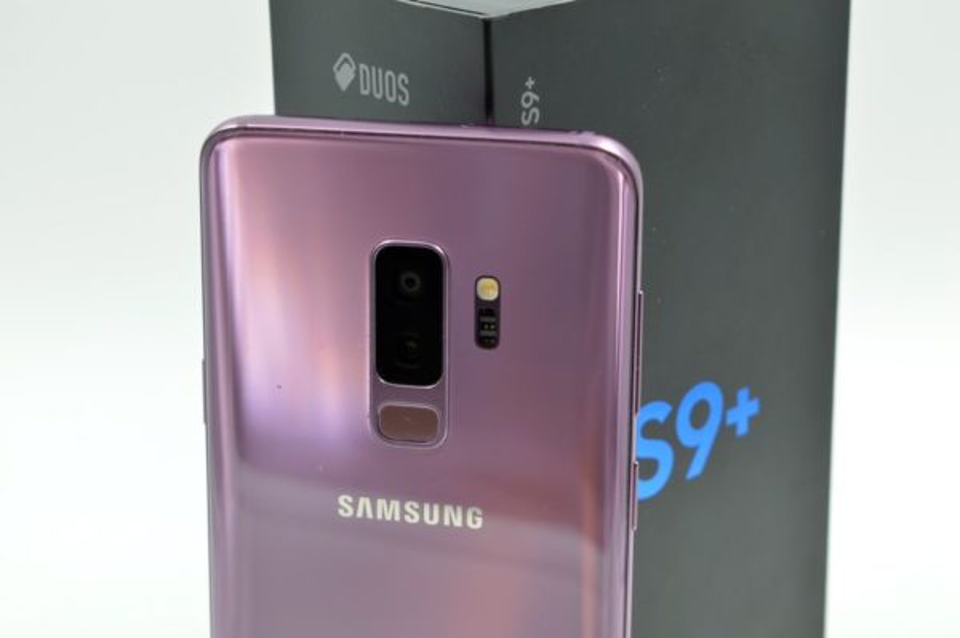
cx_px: 480
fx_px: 2198
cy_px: 319
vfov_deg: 16.5
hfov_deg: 24.6
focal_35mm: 82
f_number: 10
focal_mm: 55
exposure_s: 1/10
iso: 100
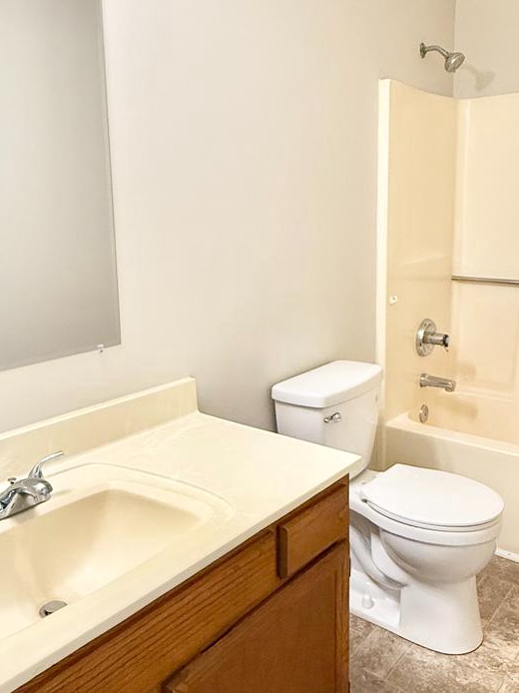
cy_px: 319
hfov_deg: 45.4
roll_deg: +0.2
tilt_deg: -9.6
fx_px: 620
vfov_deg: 58.3
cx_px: 253
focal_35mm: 31
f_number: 2.2
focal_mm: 2.22
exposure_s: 1/120
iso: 250
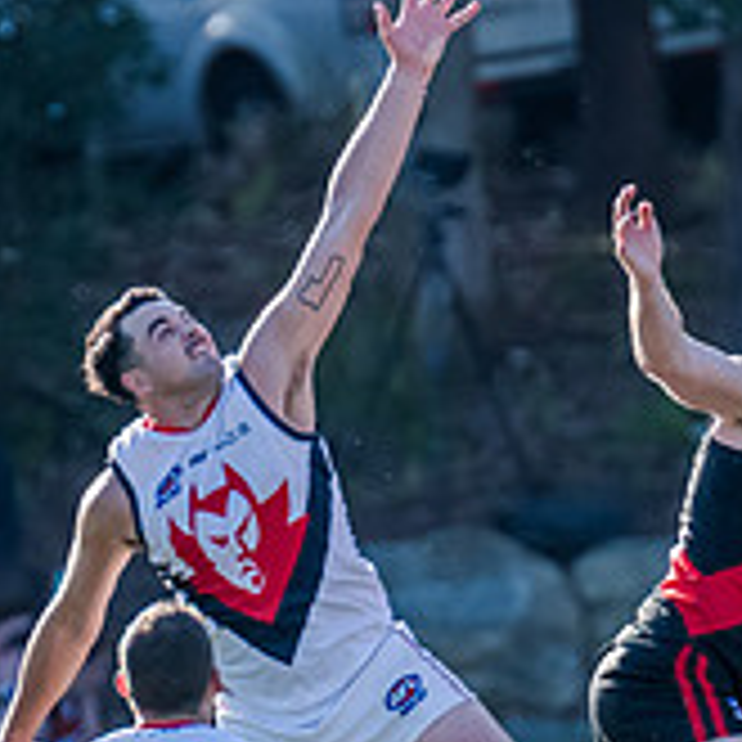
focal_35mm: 1701
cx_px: 600
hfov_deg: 1.0
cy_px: 595
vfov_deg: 1.0
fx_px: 41251
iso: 800
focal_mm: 420
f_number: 5.6
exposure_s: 1/1600
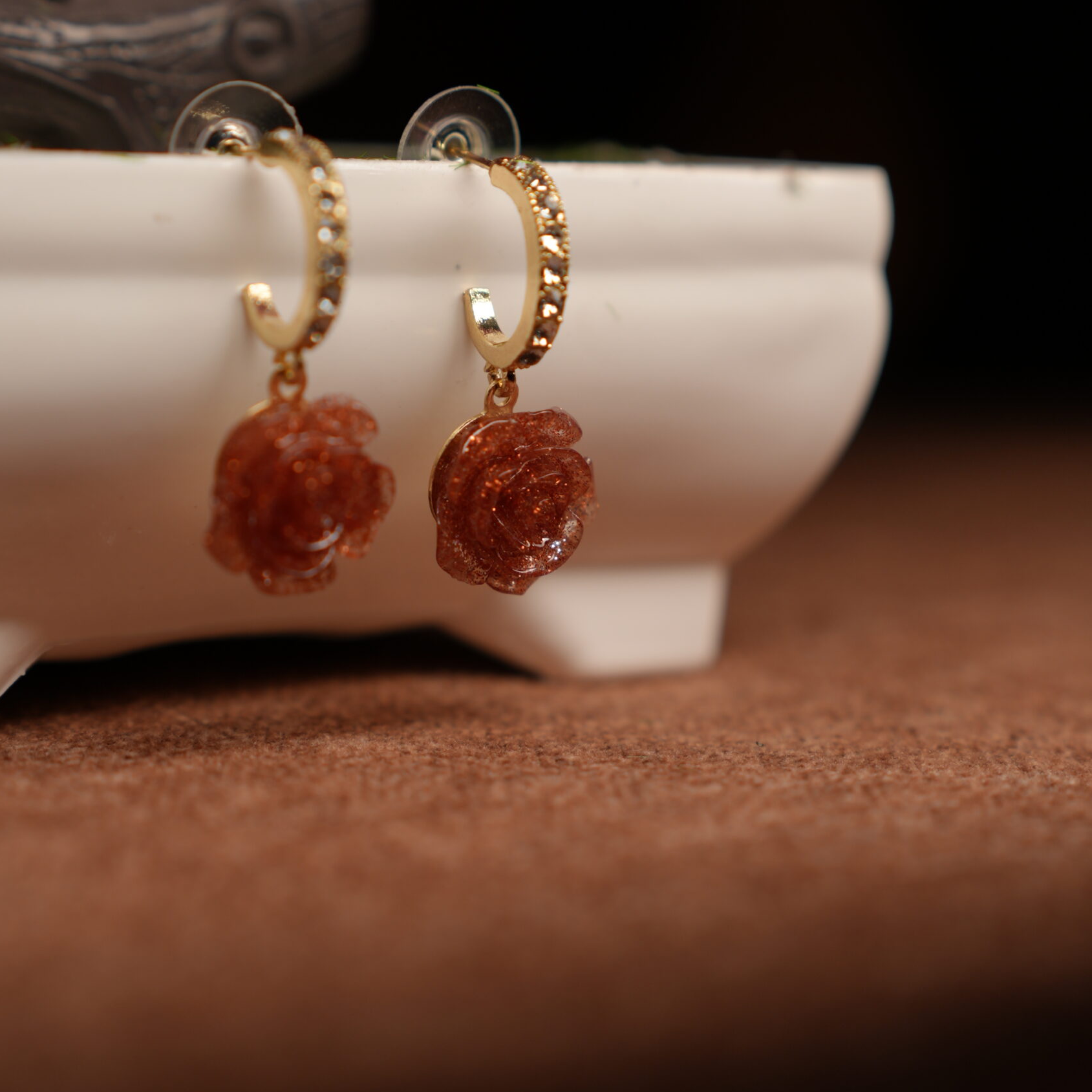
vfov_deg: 25.7
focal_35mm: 67
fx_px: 2391
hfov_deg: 25.7
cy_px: 563
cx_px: 549
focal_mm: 35
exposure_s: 1/100
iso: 100
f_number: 2.8
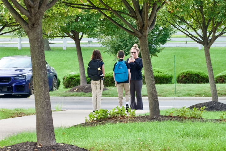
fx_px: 1174
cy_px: 74
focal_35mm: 187
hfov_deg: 11.0
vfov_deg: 7.3
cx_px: 98
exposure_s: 1/160
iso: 400
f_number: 4
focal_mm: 49.51
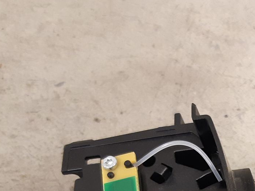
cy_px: 229
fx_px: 560
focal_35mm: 76
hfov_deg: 24.6
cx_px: 252
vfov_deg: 18.4
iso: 200
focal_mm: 3.93
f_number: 1.7
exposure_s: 1/33
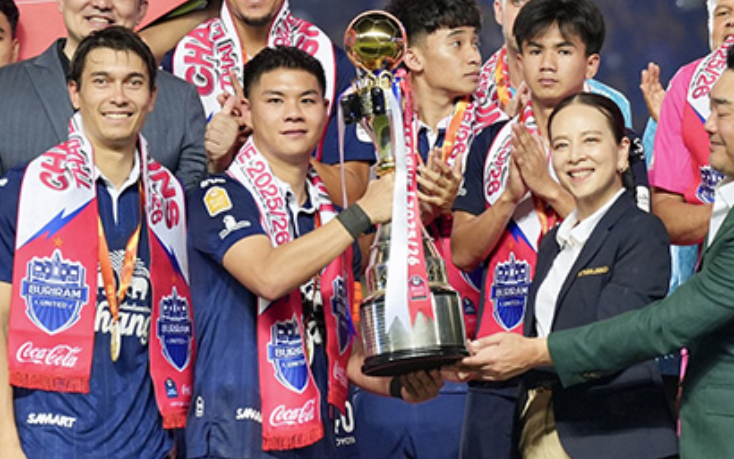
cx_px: 414
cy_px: 359
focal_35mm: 338
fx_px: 6759
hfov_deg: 6.2
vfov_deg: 3.9
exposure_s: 1/500
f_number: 4
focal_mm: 200
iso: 1600
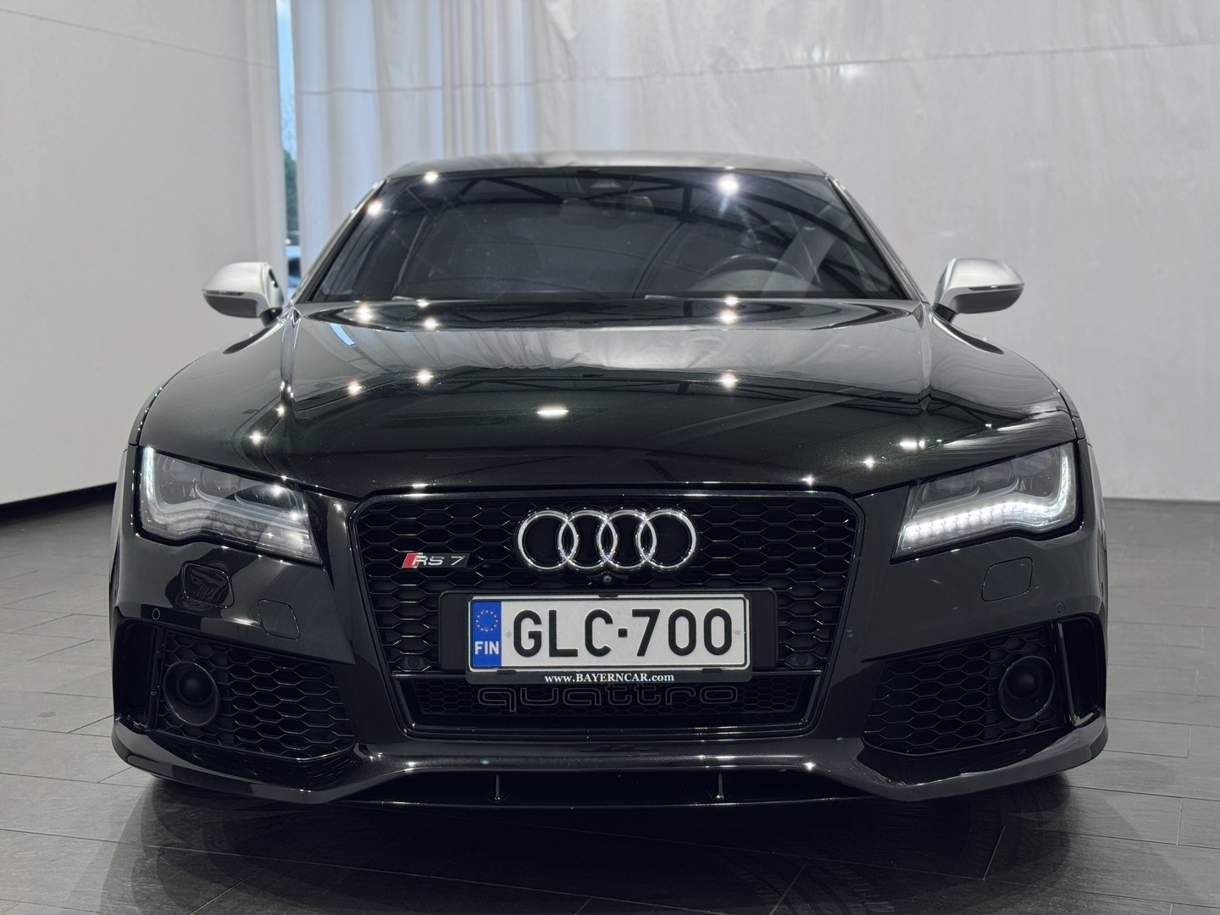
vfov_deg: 30.3
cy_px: 458
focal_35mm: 48
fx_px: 1692
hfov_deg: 39.7
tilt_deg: -6.9
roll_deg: +0.1
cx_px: 610
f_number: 1.78
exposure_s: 1/124
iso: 50
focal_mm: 6.76
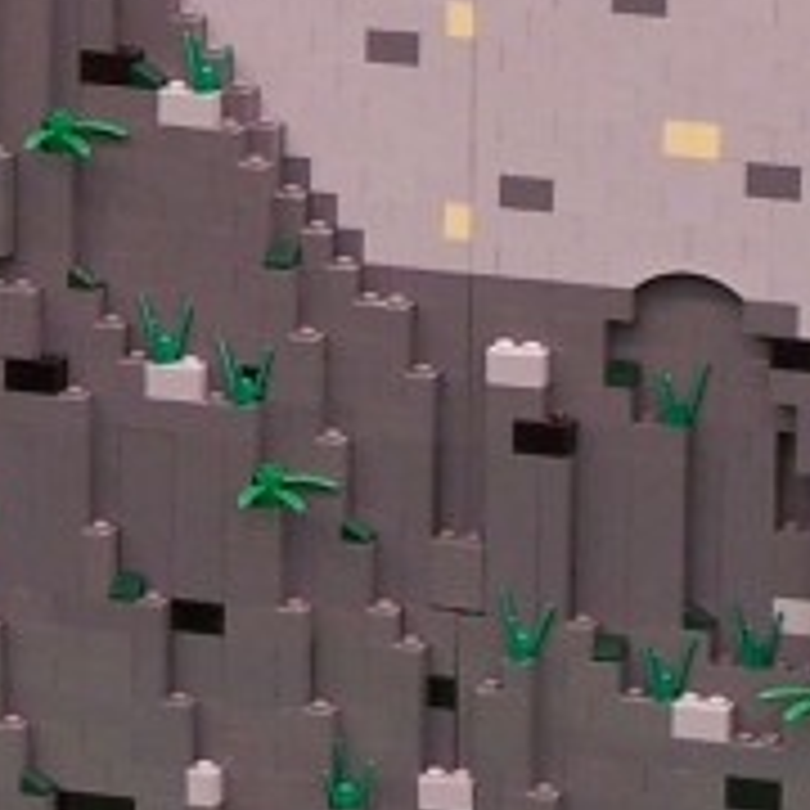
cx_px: 166
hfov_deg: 5.9
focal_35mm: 297
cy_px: -36
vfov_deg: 5.9
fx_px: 7863
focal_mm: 9.8
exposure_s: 1/2
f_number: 3.1
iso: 80
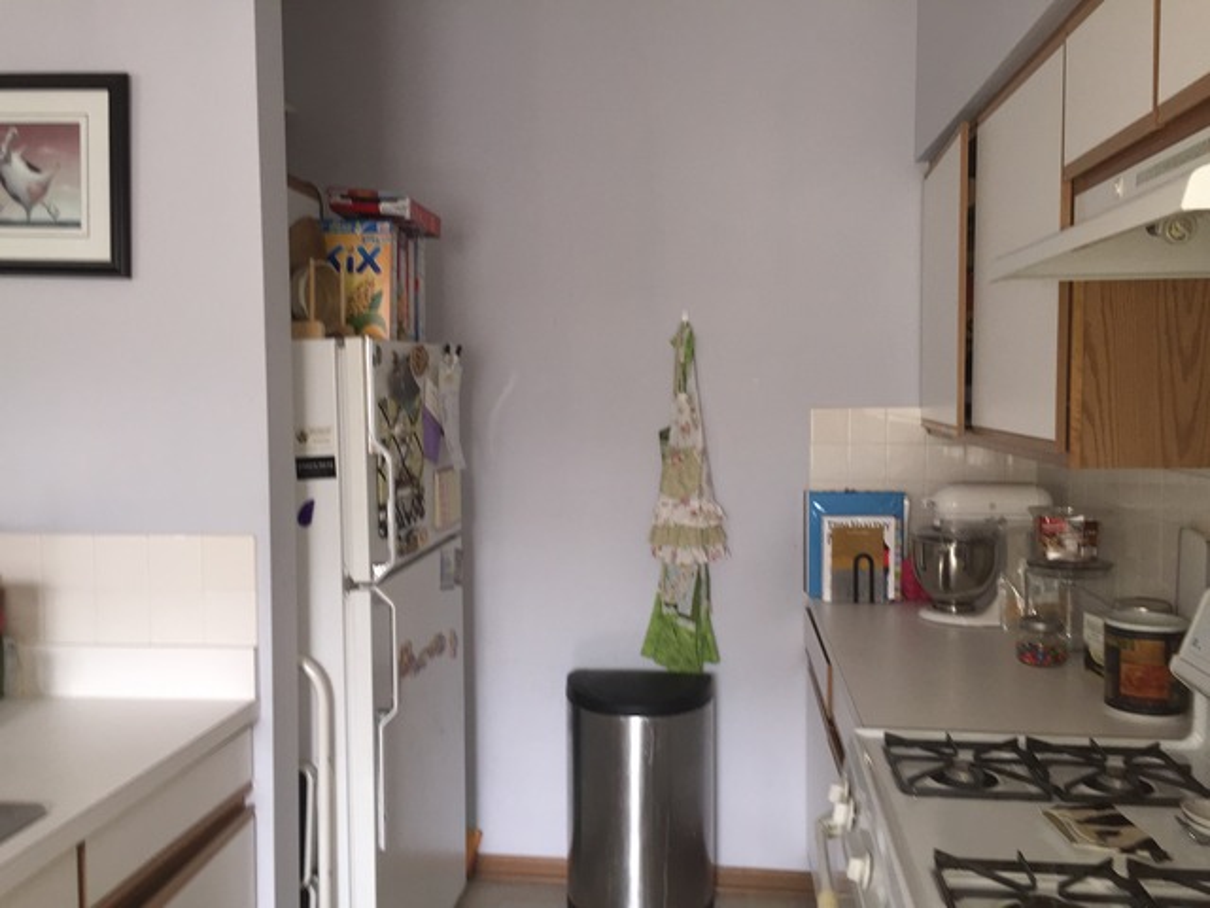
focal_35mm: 29
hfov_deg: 61.7
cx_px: 605
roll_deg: -0.3
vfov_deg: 48.2
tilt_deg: -3.2
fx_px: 1014
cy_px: 454
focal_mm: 4.15
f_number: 2.2
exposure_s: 1/30
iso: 64
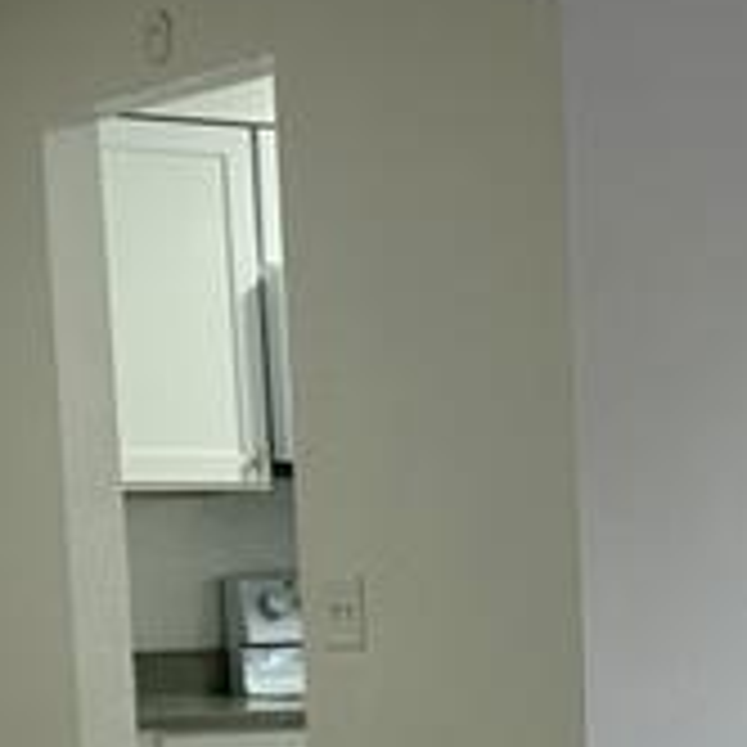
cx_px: 778
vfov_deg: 12.8
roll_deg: -0.4
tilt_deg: -7.6
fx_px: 3198
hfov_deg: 13.1
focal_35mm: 131
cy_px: 1012
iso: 100
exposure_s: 1/121
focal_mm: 6.86
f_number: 1.78
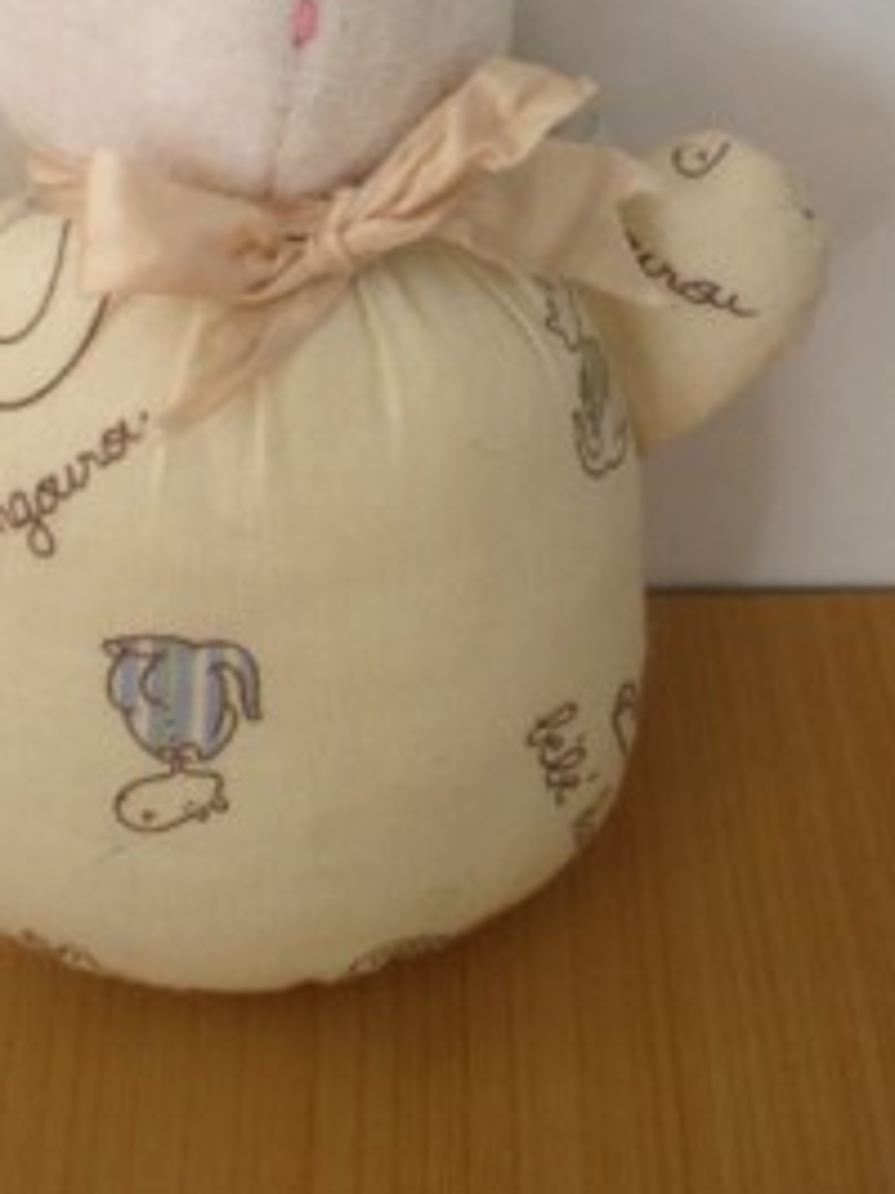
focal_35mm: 74
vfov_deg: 25.9
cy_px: 237
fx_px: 2553
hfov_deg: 19.8
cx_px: 291
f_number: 3.1
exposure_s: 1/58.8
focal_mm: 6.3
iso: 144
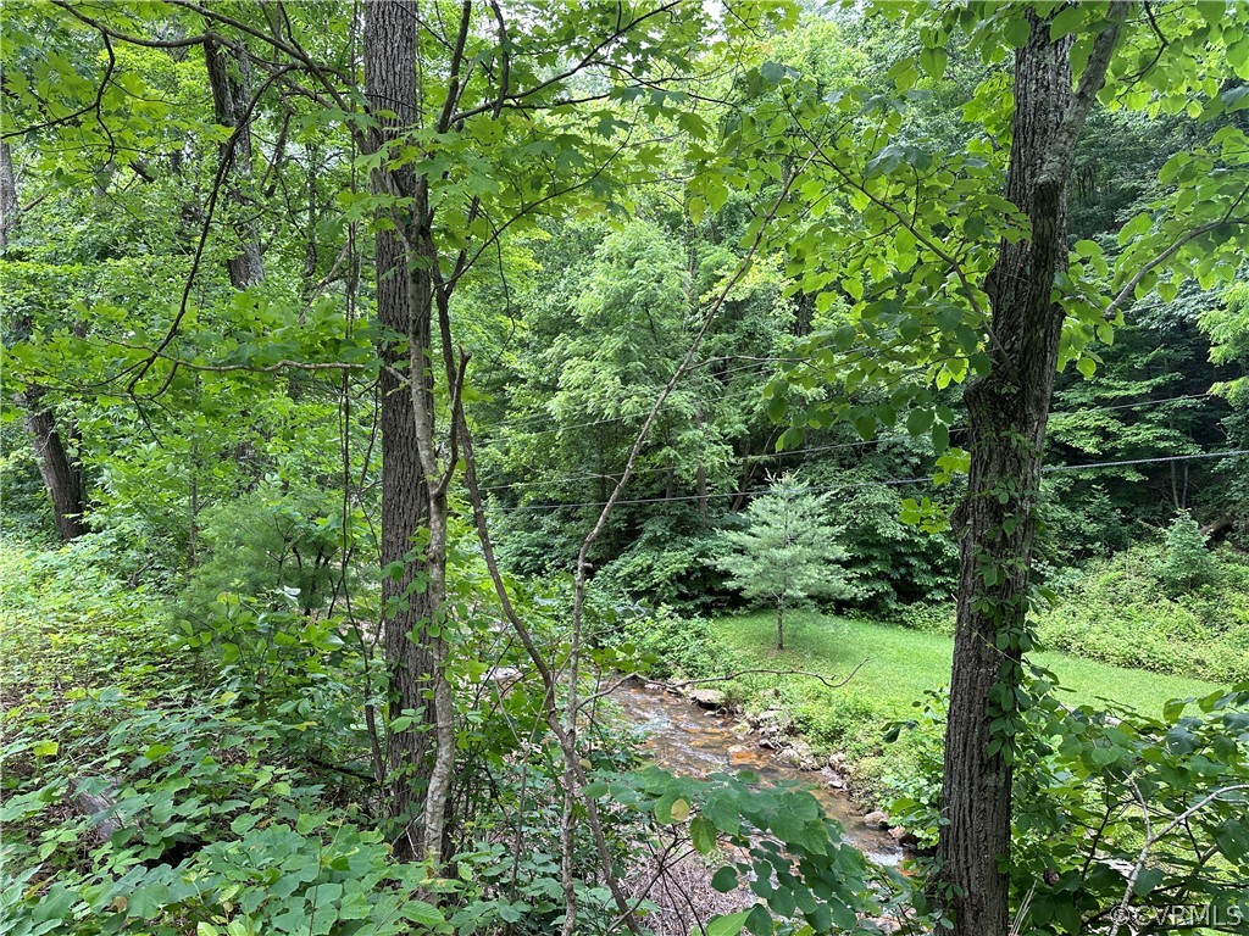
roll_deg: -2.0
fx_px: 866
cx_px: 624
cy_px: 468
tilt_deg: -1.4
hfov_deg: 71.6
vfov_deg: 56.8
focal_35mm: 24
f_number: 1.78
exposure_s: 1/257
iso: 80
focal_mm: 6.86
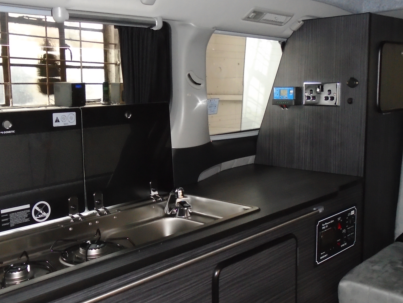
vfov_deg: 33.6
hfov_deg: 43.9
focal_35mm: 43
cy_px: 166
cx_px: 198
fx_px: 501
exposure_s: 1/30
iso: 400
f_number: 3.2
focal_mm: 4.6
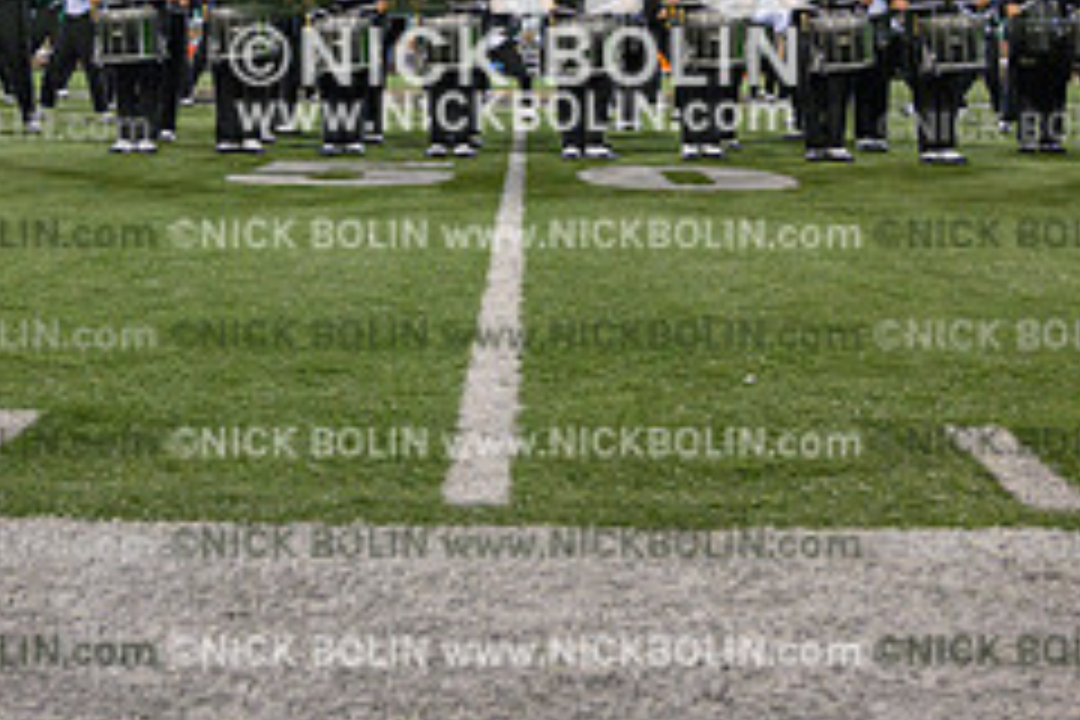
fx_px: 1740
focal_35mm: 58
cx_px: 513
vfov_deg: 22.1
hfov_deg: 34.5
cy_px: -79
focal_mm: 24
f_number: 4
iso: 5000
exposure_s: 1/1000
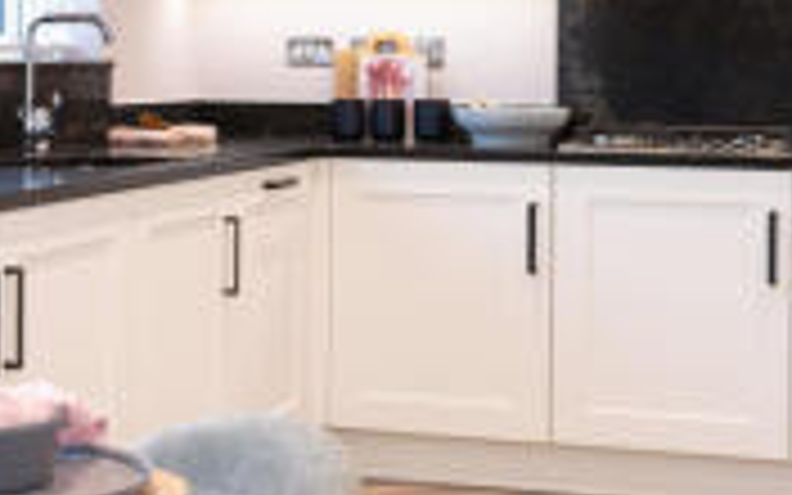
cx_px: 297
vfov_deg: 14.7
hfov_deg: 23.5
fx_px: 1899
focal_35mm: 88
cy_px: 56
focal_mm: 32
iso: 160
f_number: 7.1
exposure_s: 1/6
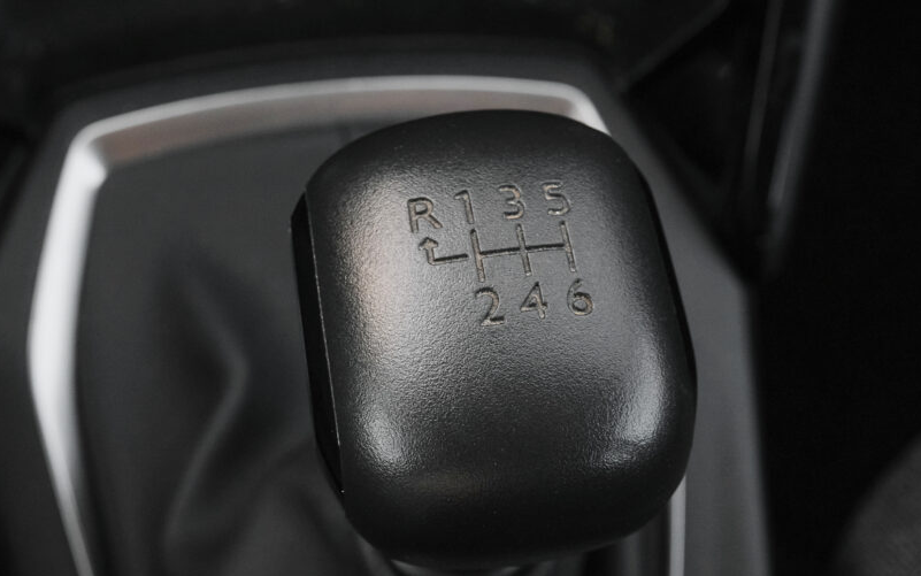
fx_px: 1406
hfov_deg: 36.3
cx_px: 437
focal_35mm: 56
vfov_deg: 23.2
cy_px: 301
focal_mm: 28.8
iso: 2000
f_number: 8
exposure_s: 1/100
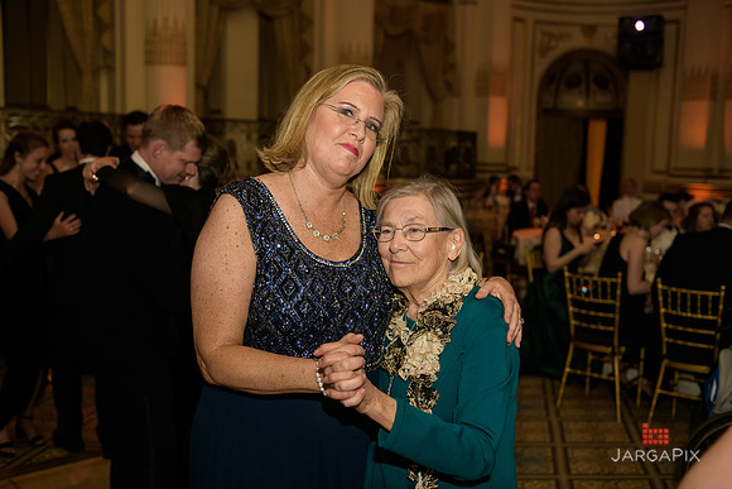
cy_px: 244
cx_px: 366
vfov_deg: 33.4
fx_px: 813
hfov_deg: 48.4
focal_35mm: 40
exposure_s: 1/125
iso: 1600
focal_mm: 40
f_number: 3.2
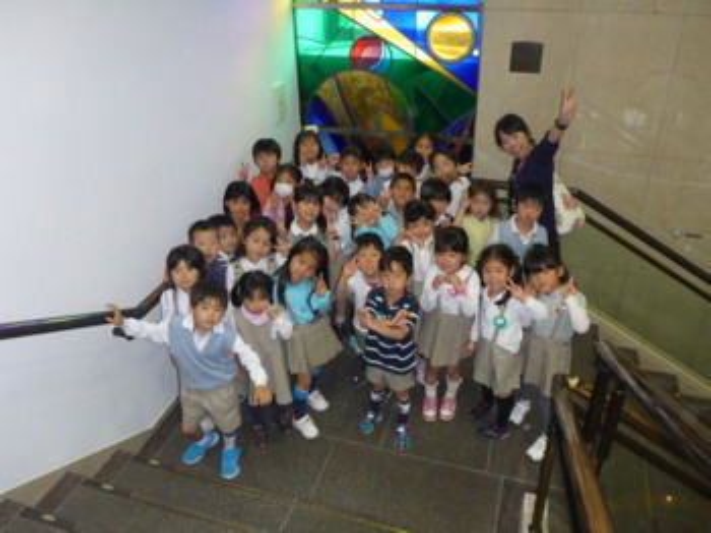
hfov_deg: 61.7
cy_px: 266
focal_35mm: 29
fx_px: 595
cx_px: 356
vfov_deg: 48.2
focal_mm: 5.2
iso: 800
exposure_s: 1/125
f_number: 3.4
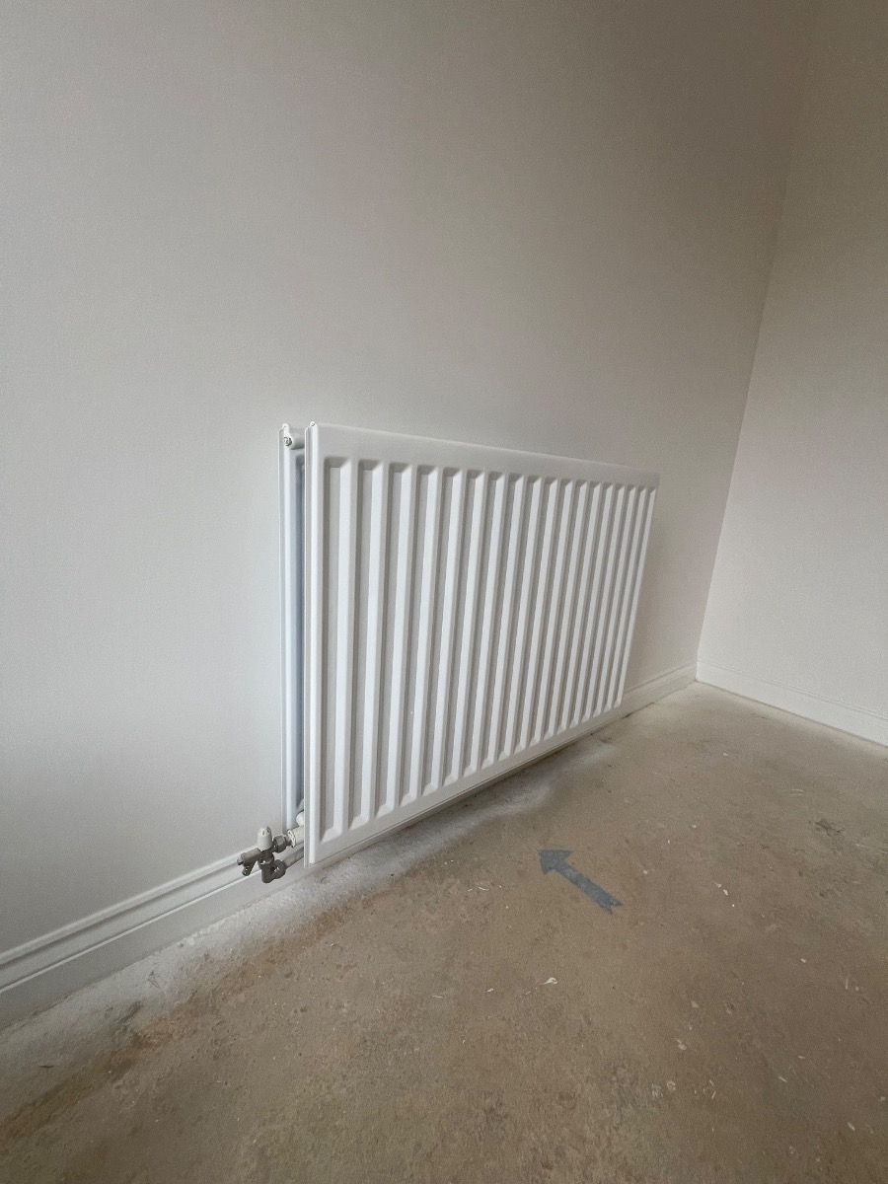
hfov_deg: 89.9
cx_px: 444
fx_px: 445
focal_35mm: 13
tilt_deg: -12.5
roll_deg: -2.1
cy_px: 592
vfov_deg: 106.2
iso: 64
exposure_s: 1/99
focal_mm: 1.57
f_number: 1.8
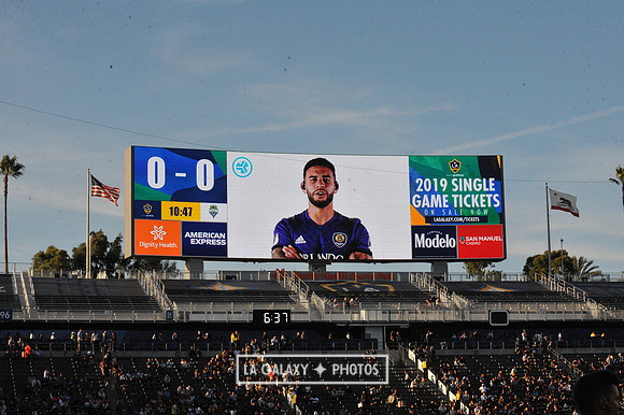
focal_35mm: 86
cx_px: 312
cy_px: 208
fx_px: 1490
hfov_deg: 23.7
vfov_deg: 15.9
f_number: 16
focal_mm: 86
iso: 1600
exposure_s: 1/1000
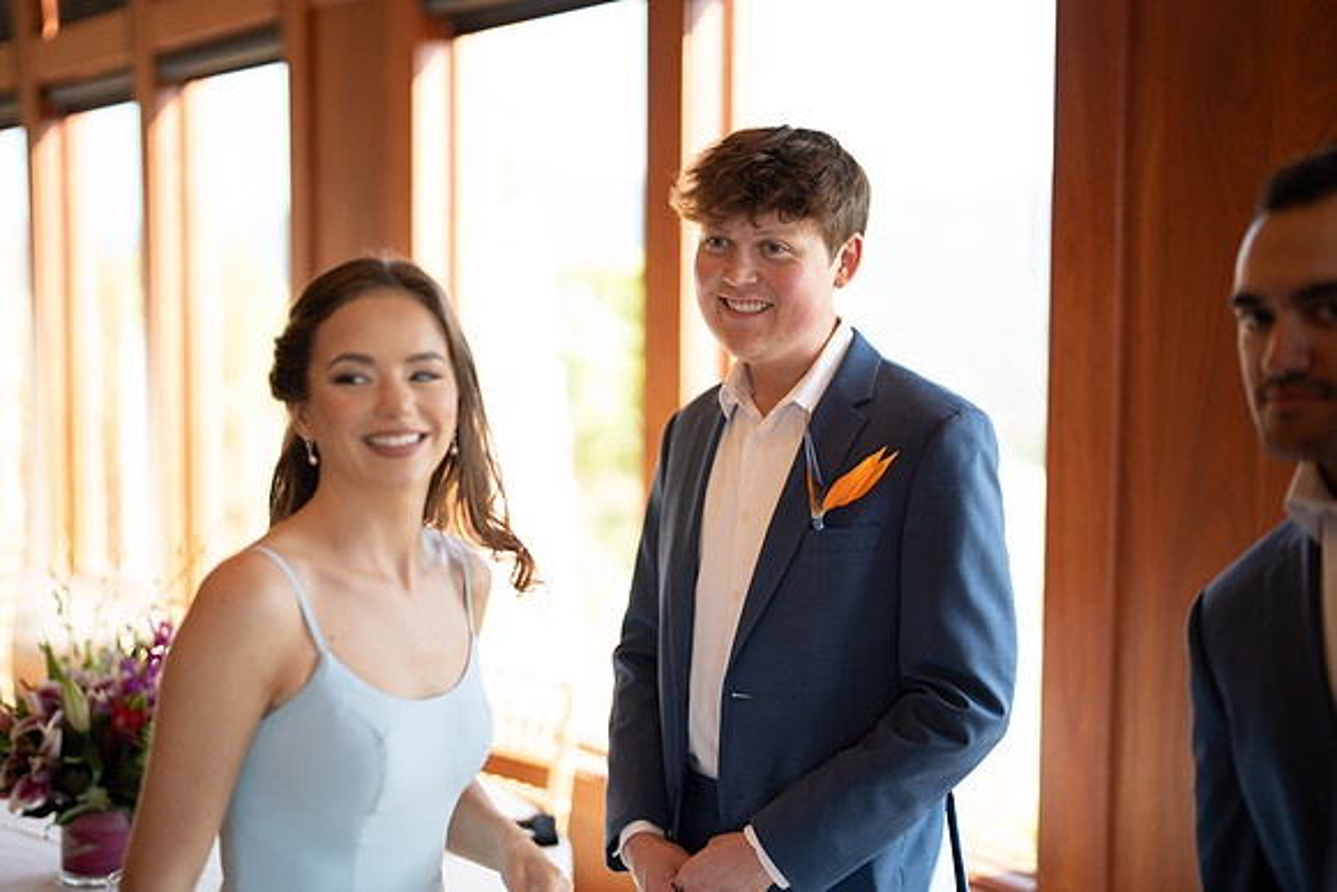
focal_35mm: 50
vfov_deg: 27.0
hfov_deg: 39.6
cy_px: 446
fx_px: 1857
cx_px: 668
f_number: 1.3
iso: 400
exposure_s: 1/1600
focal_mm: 50
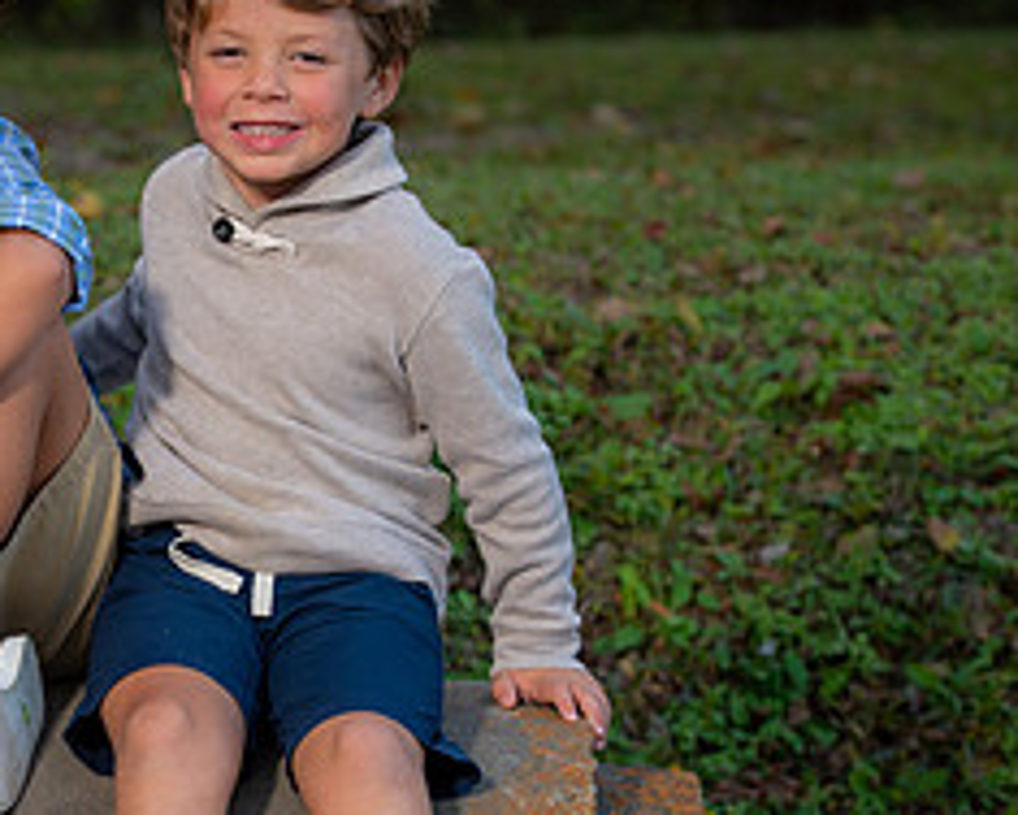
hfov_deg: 9.7
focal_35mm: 199
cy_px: 529
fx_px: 5996
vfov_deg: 7.8
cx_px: 61
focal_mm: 86
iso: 400
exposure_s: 1/160
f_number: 4
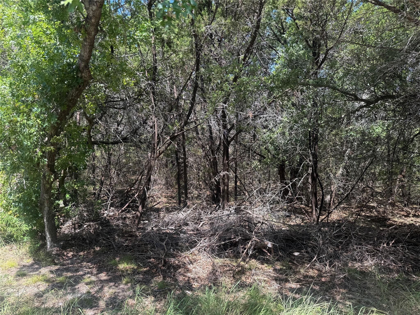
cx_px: 210
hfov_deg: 71.6
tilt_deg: -6.2
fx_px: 291
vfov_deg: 56.8
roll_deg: -1.5
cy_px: 158
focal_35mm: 24
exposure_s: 1/639
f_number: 1.78
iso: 80
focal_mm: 6.76
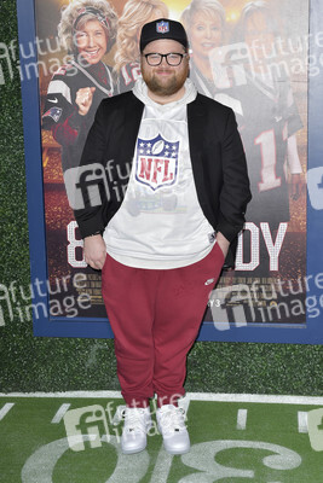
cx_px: 162
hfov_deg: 26.0
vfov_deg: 38.2
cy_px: 242
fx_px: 699
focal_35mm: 52
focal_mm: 52
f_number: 6.3
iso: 500
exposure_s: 1/250
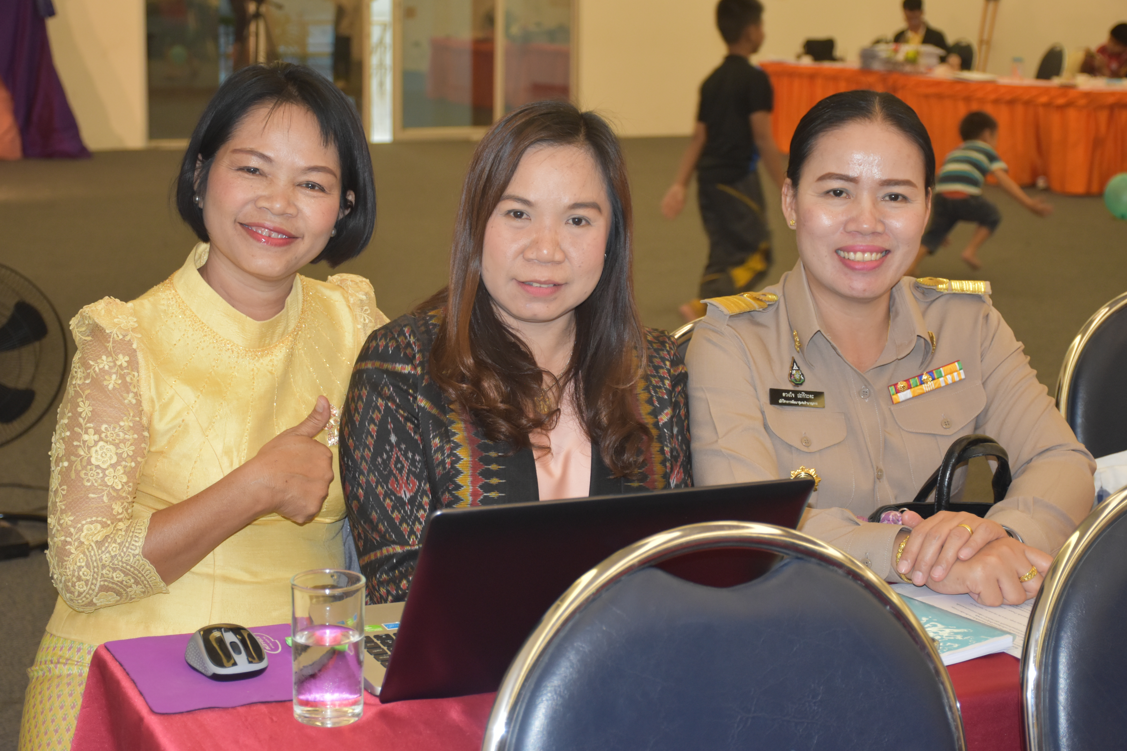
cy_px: 376
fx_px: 1972
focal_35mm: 63
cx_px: 564
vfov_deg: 21.6
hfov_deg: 31.9
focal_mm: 42
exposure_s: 1/60
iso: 1100
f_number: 4.5
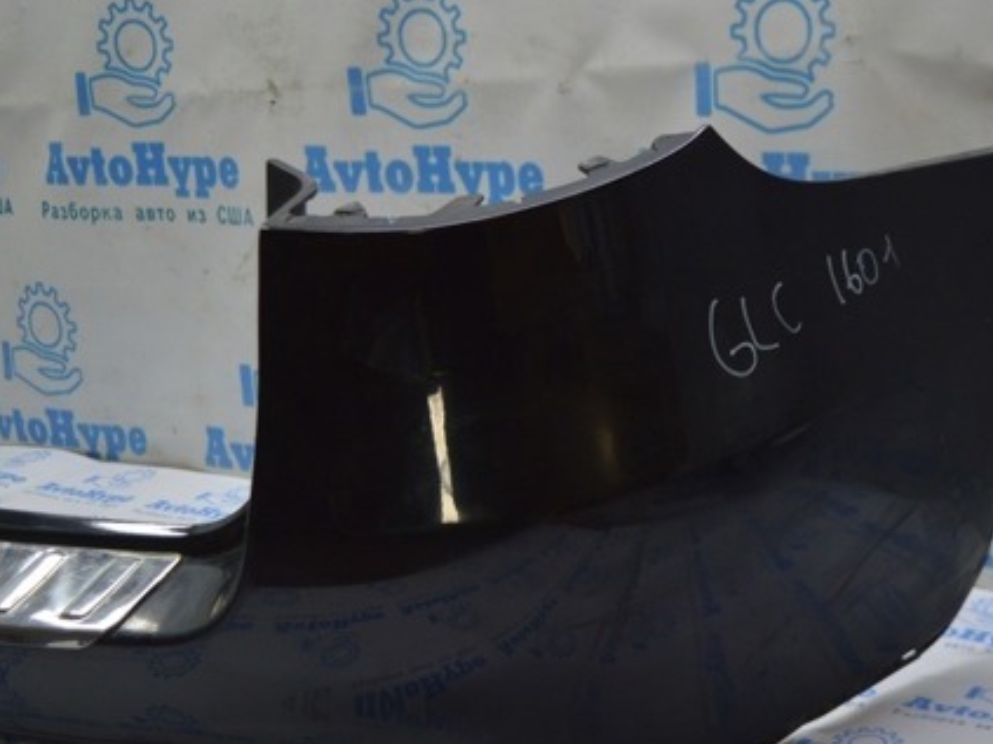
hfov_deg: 31.5
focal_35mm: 61
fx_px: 1749
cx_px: 634
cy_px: 445
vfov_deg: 24.0
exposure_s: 1/100
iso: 400
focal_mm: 28
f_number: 4.2
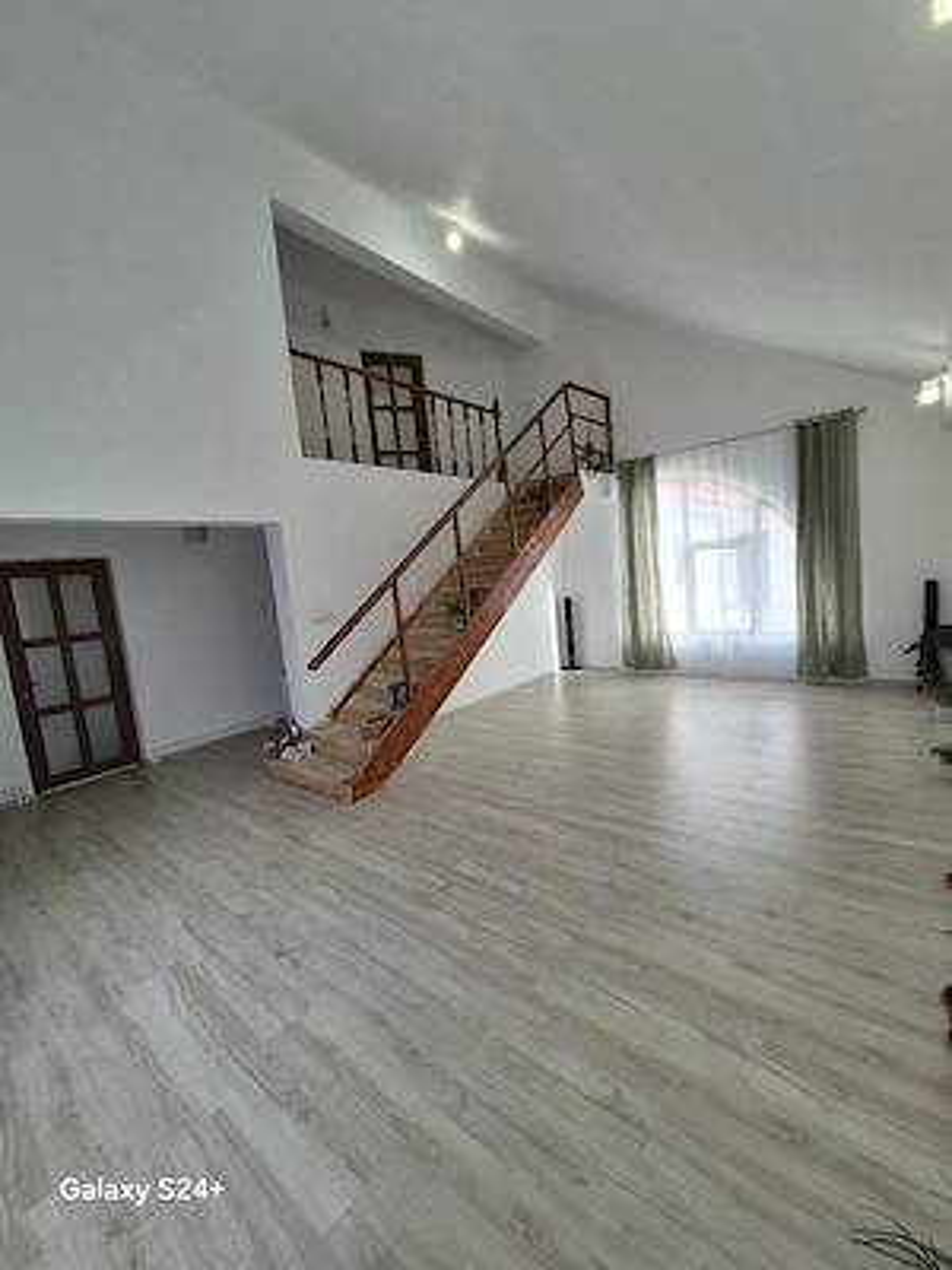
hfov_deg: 89.9
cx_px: 476
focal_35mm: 13
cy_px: 635
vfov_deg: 106.2
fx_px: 477
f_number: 2.2
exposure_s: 1/122
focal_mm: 2.2
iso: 50
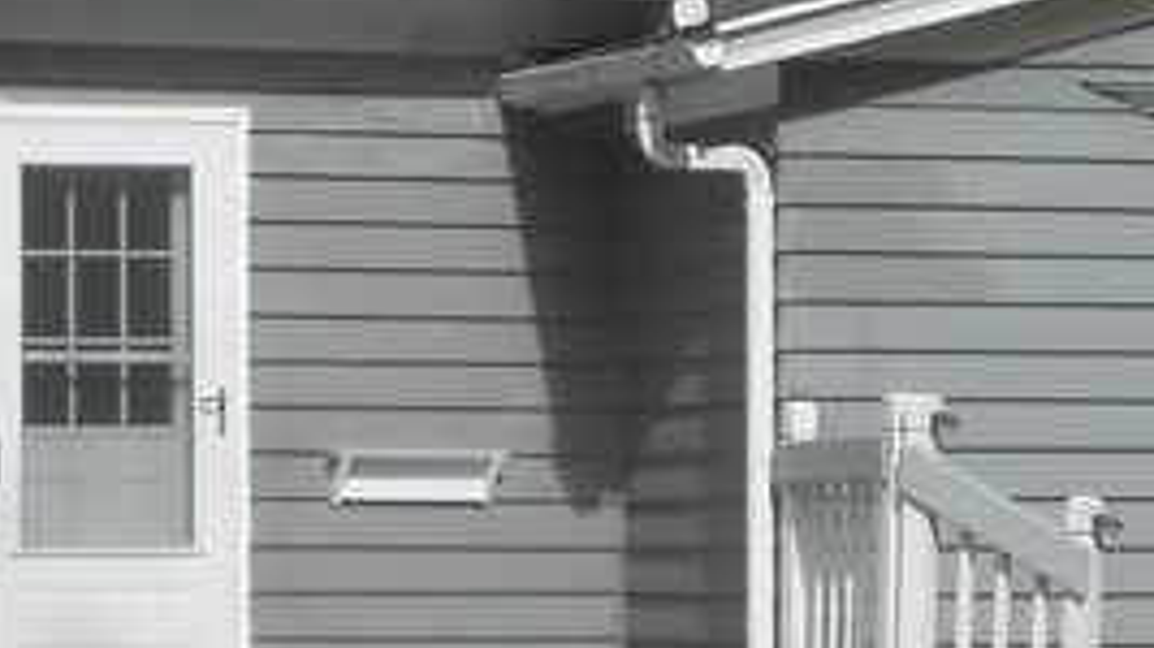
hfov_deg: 11.6
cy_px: 518
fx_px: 5629
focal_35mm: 184
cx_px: 121
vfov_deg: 6.6
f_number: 4.5
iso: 80
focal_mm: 7.8
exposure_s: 1/400
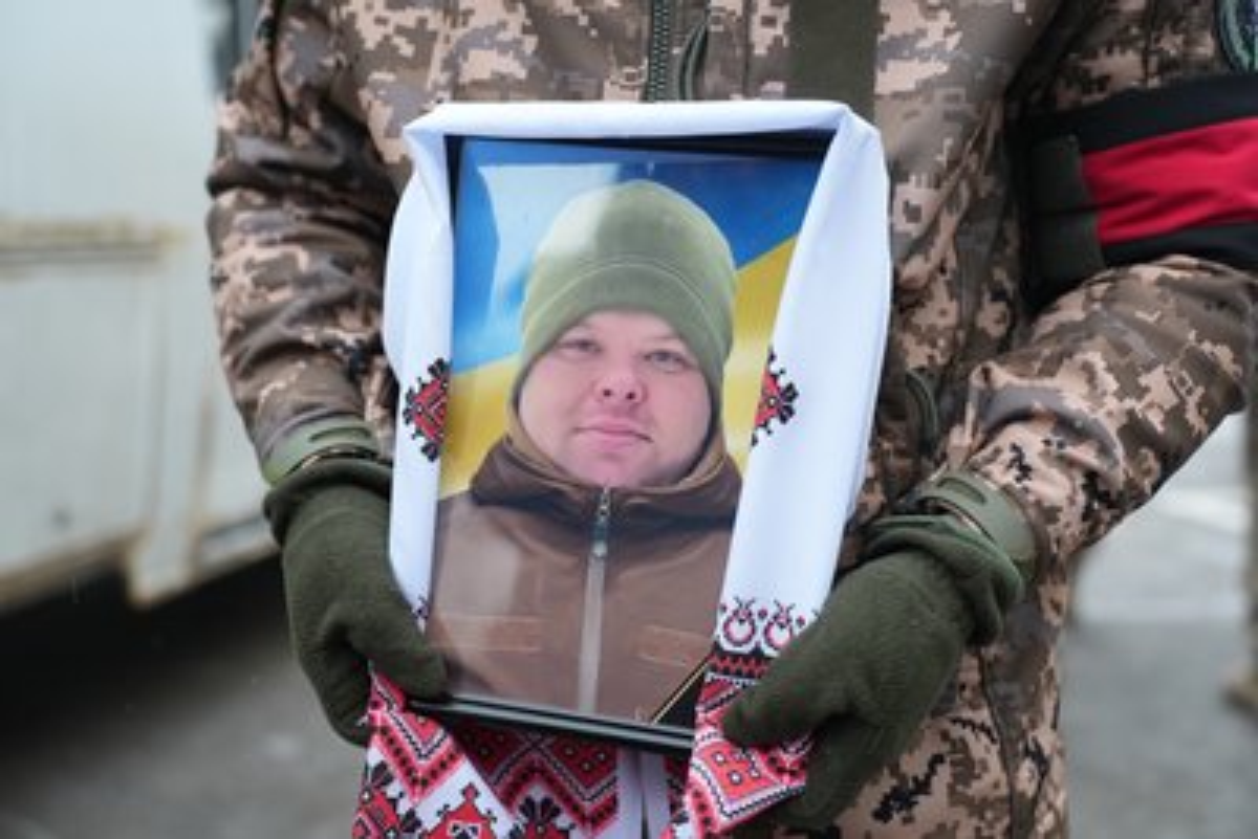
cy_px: 420
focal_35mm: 45
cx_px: 629
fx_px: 1573
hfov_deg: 43.6
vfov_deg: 29.9
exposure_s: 1/200
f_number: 2.8
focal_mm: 45
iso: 1250
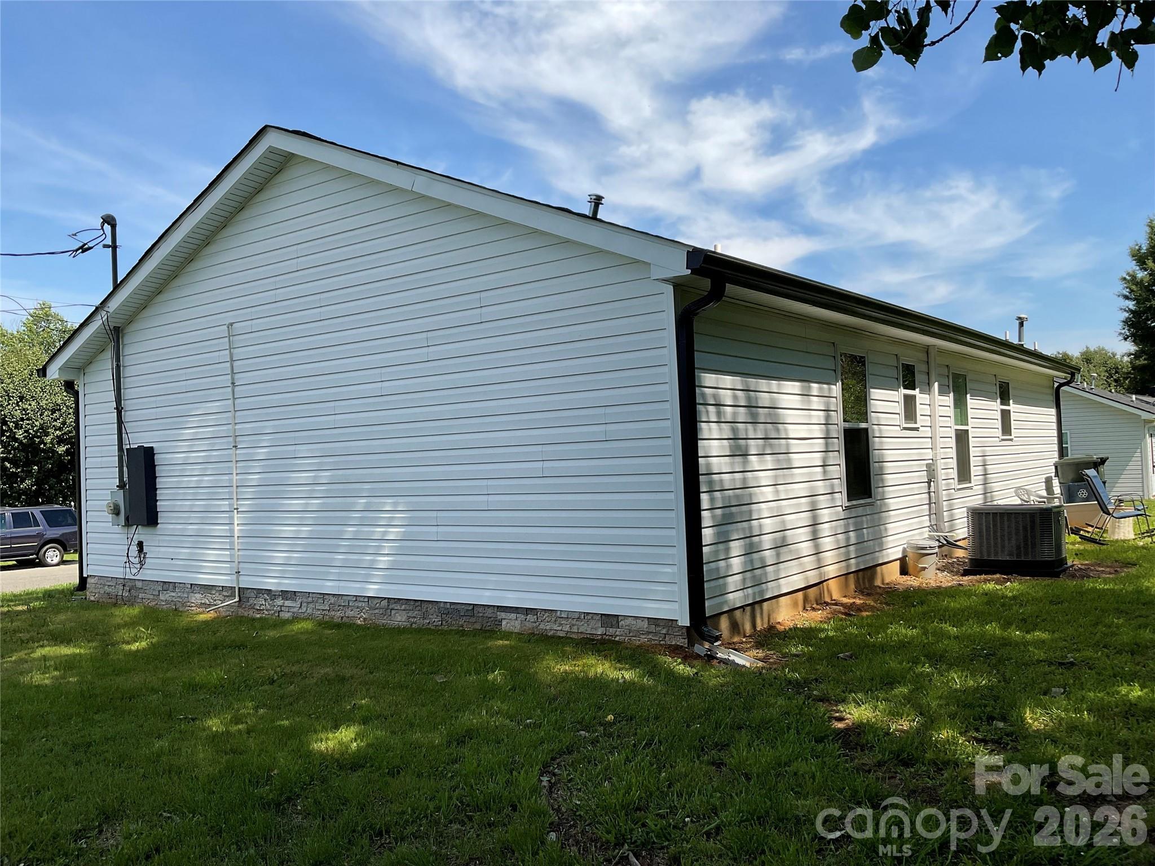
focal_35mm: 29
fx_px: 968
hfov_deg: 61.7
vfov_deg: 48.2
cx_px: 578
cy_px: 433
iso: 16
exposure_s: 1/1534
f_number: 1.8
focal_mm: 3
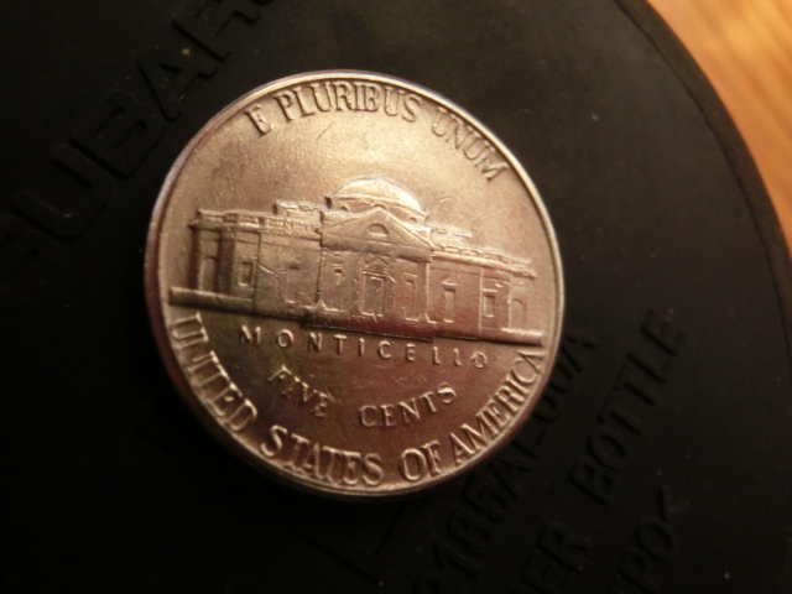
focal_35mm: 33
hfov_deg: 55.4
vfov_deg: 42.9
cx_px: 396
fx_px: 755
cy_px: 297
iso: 800
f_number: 3.7
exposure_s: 1/5
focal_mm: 5.93
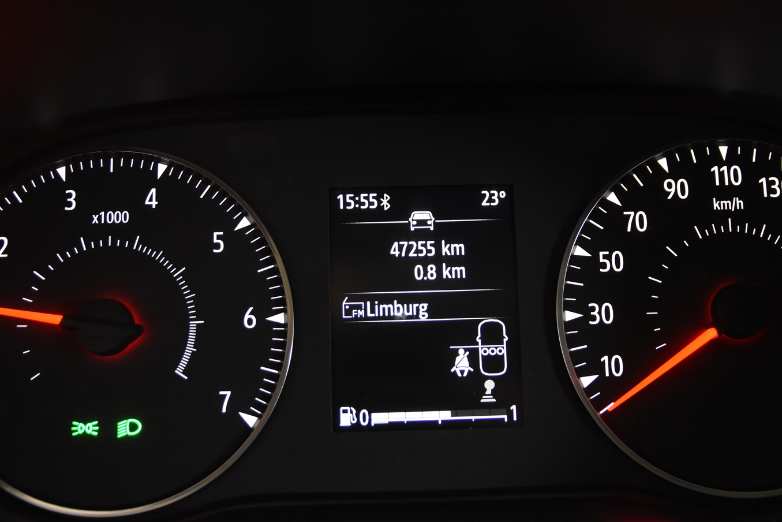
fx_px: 1108
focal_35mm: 51
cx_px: 400
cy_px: 266
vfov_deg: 26.5
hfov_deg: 38.9
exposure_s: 1/40
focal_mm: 24
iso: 2000
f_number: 3
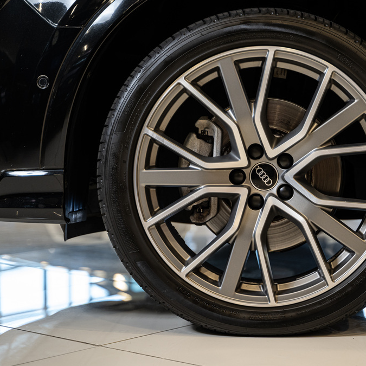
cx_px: 262
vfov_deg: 20.4
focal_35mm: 85
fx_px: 1017
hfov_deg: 20.3
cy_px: 183
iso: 640
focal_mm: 66
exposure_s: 1/160
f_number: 2.8
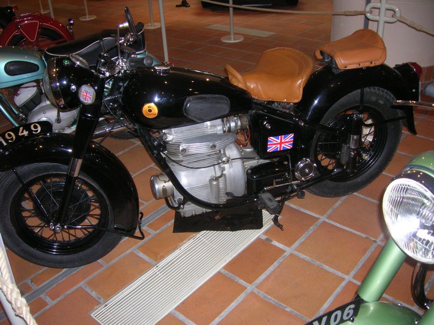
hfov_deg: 54.0
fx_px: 426
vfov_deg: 41.8
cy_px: 162
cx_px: 217
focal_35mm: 34
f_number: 2.9
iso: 147
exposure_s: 1/60.1
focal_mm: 5.7
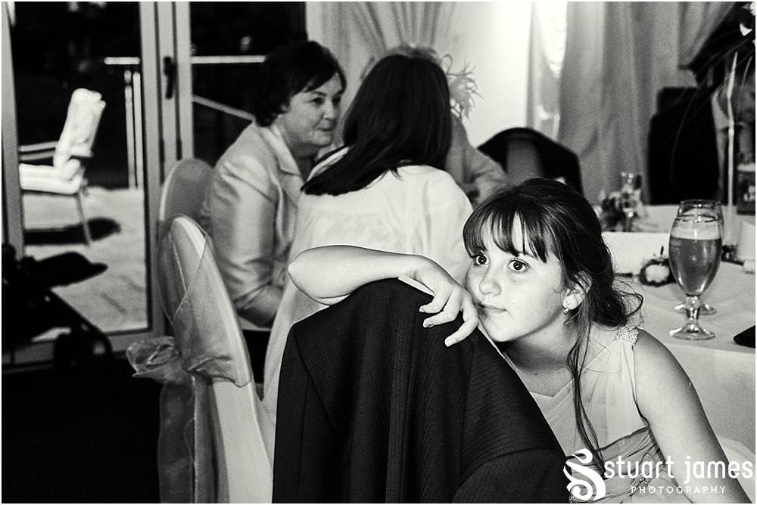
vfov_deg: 25.6
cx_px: 378
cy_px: 252
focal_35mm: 53
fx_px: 1115
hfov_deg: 37.5
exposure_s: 1/200
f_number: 2.8
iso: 6400
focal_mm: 35
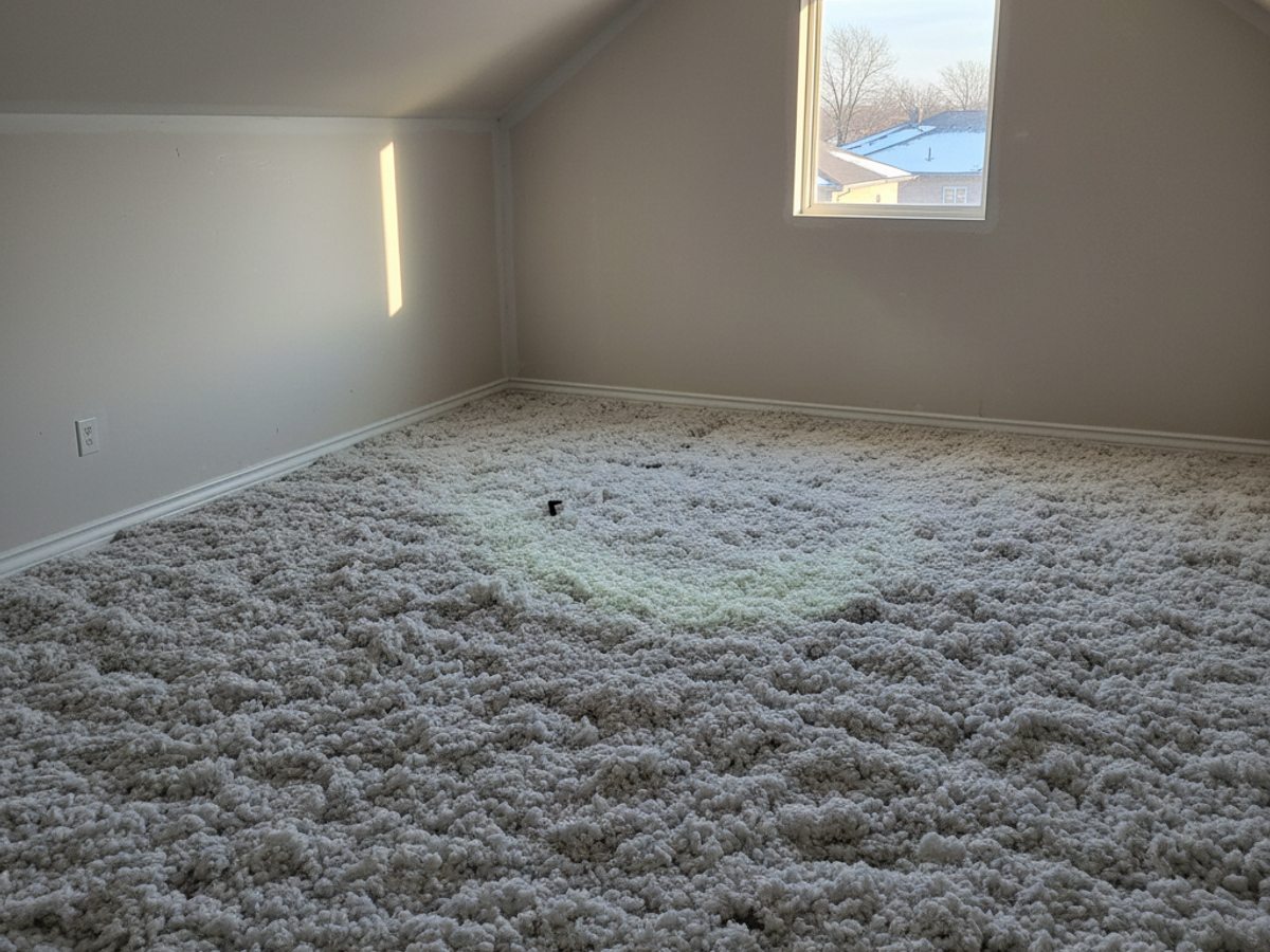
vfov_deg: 53.1
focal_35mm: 26
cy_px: 476
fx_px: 954
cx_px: 635
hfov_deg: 67.3
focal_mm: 5.7
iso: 779
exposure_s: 1/211
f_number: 1.5
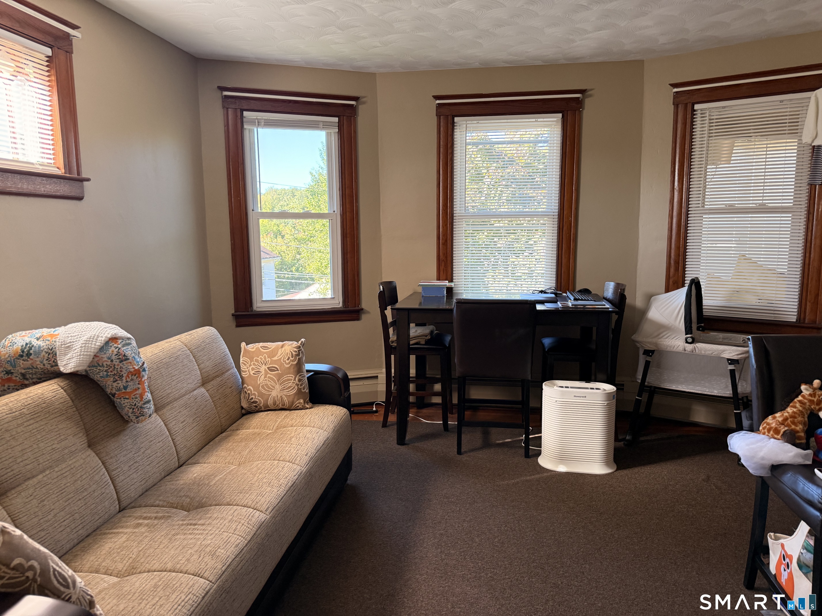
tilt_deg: -10.5
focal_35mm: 24
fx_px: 570
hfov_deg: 71.6
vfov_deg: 56.8
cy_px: 308
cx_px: 411
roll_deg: +0.4
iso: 200
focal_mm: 6.76
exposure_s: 1/108
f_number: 1.78
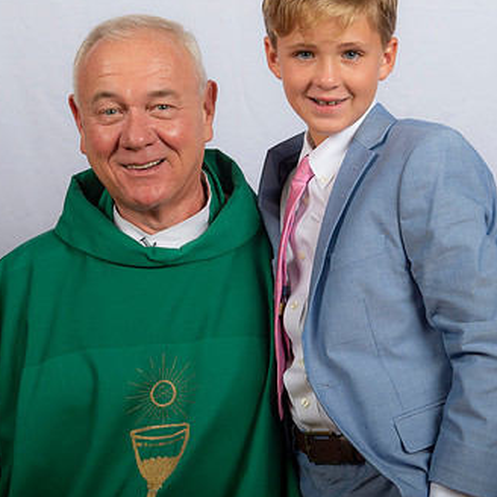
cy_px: 212
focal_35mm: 84
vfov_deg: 20.6
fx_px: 1364
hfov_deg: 20.6
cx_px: 259
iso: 320
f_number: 8
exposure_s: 1/200
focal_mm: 56
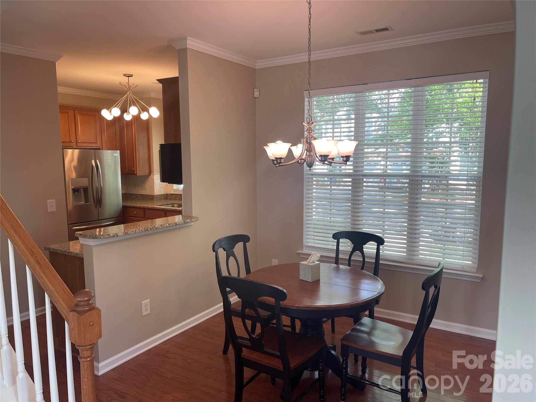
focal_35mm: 25
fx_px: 387
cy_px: 201
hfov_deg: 69.4
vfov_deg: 54.9
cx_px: 268
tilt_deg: -7.1
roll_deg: +0.0
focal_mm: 5.1
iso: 64
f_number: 1.6
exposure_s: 1/120
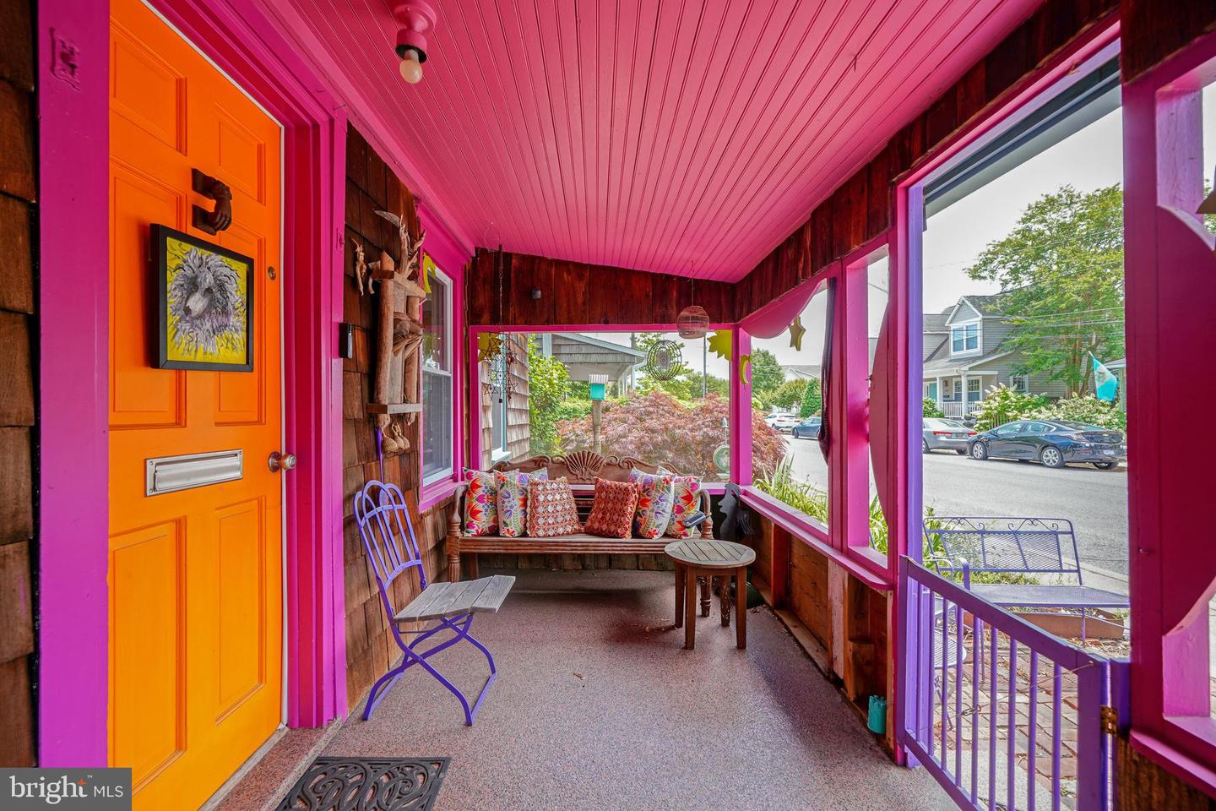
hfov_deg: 100.4
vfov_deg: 77.3
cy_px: 406
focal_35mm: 15
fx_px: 507
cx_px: 608
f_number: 4
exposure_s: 1/60
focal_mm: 10
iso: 100
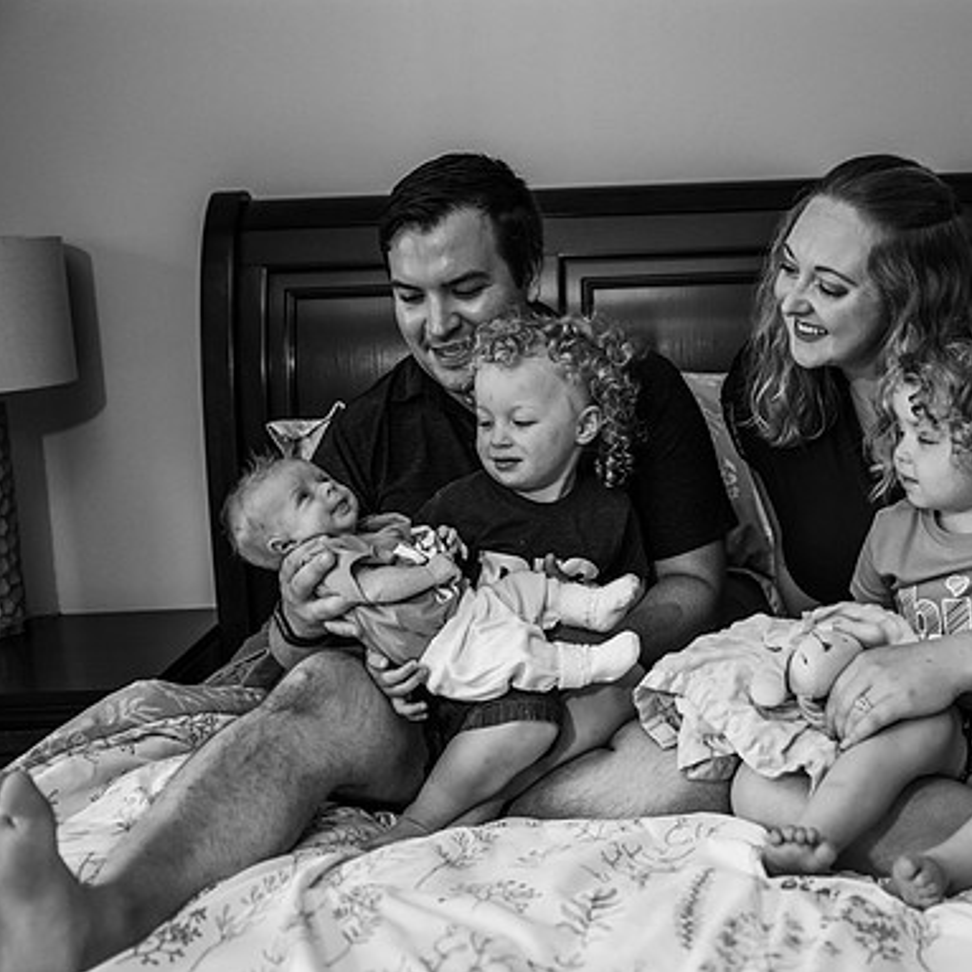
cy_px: 483
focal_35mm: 45
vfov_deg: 37.6
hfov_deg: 37.0
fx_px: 1430
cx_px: 680
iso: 1000
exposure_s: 1/250
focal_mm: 35
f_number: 2.8
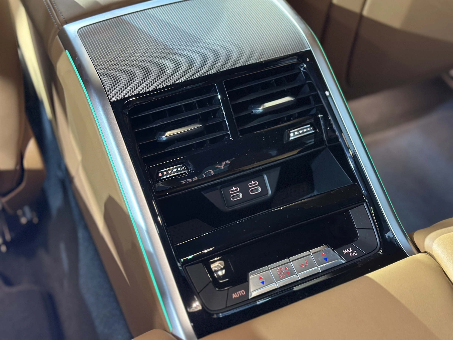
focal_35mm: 48
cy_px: 170
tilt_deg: -43.8
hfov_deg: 39.7
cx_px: 226
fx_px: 628
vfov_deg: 30.3
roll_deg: +1.1
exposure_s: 1/35
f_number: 1.78
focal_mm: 6.86
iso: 640
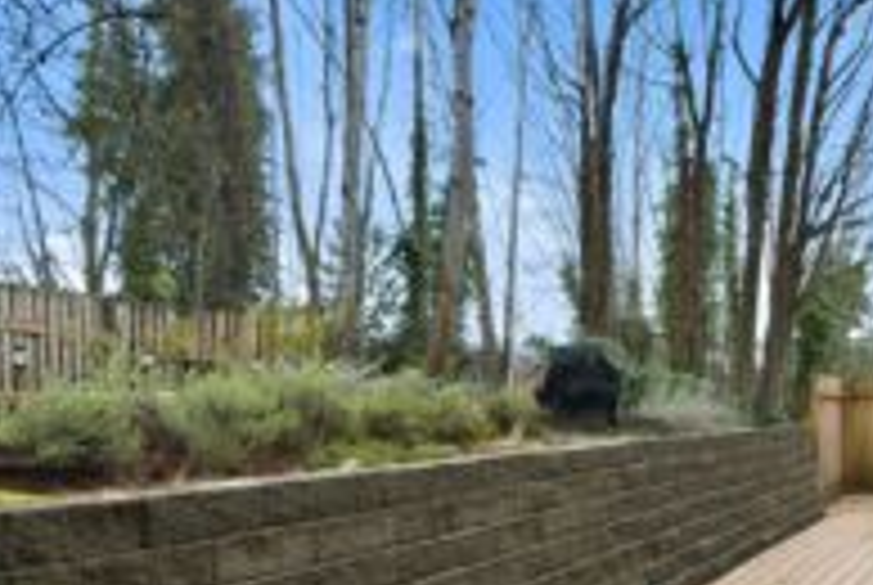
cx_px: 608
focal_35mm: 35
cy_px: 362
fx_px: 850
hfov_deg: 52.9
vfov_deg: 37.8
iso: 400
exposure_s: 1/13
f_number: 9
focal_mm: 17
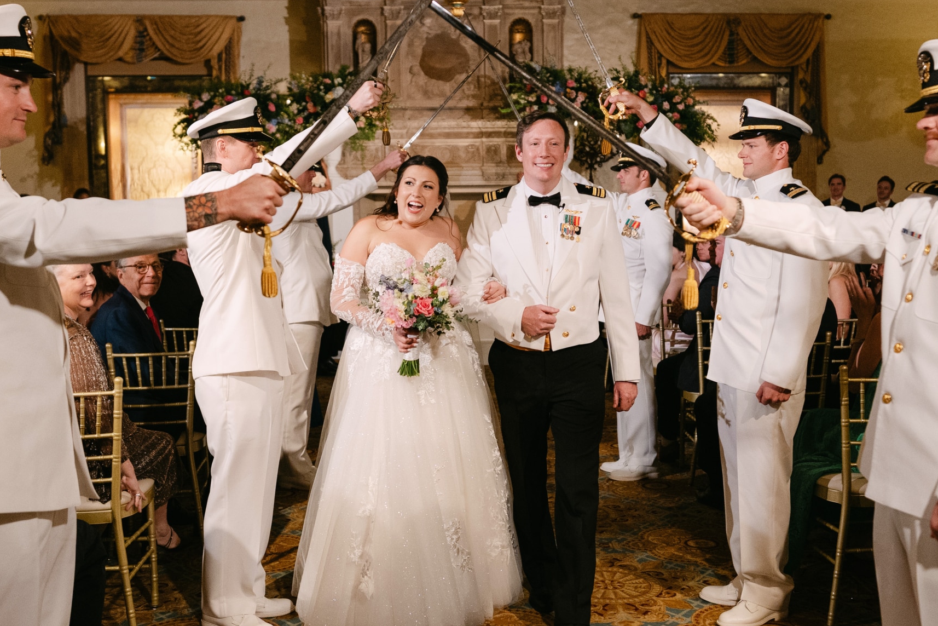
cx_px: 480
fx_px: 1094
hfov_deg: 46.4
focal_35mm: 42
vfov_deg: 31.9
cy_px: 308
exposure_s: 1/320
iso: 1600
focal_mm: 20
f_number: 1.8
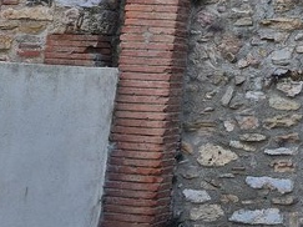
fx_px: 656
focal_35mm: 75
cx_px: 453
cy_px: -19
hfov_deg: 21.8
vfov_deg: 18.9
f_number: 1.8
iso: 25
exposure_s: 1/261
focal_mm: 5.4
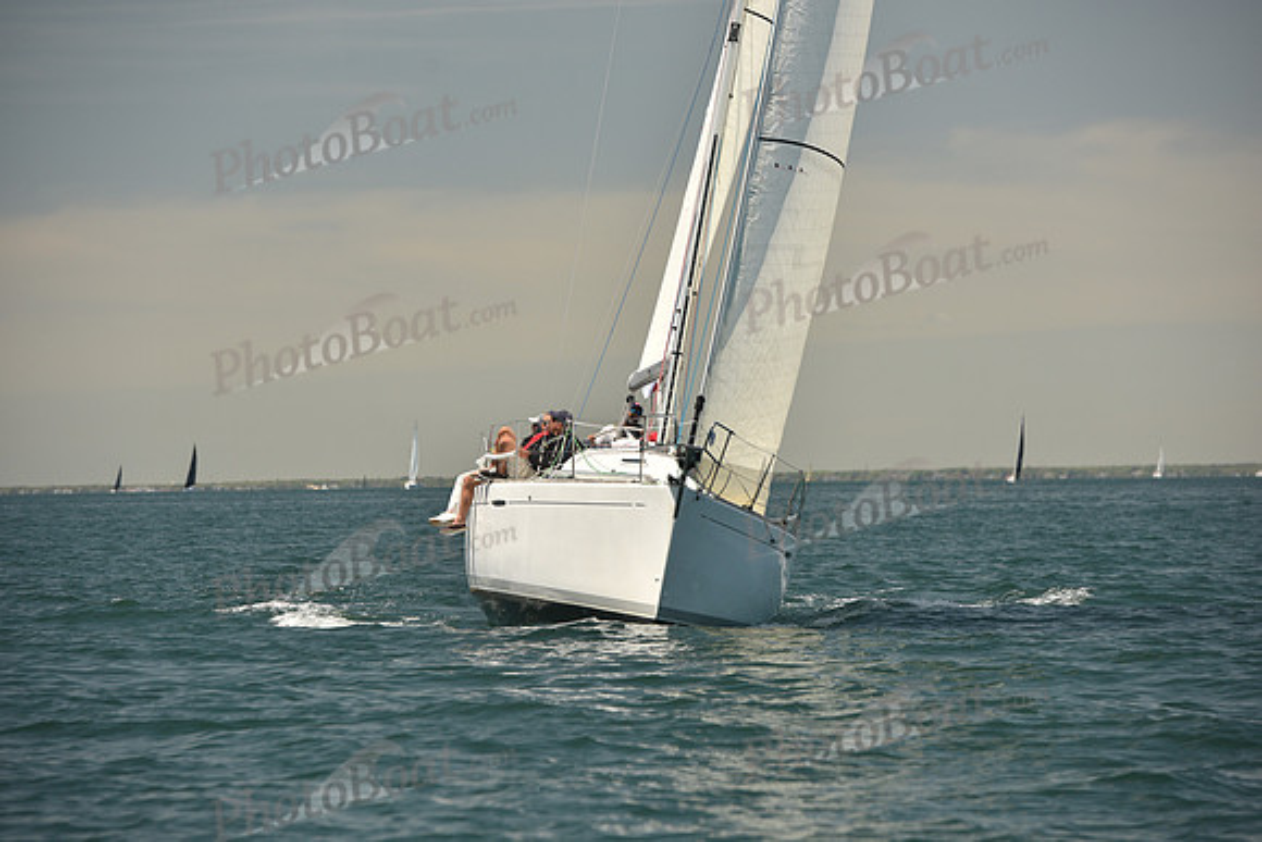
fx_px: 5961
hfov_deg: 12.1
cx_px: 631
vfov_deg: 8.1
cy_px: 421
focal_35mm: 170
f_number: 5.6
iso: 250
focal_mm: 170
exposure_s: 1/800
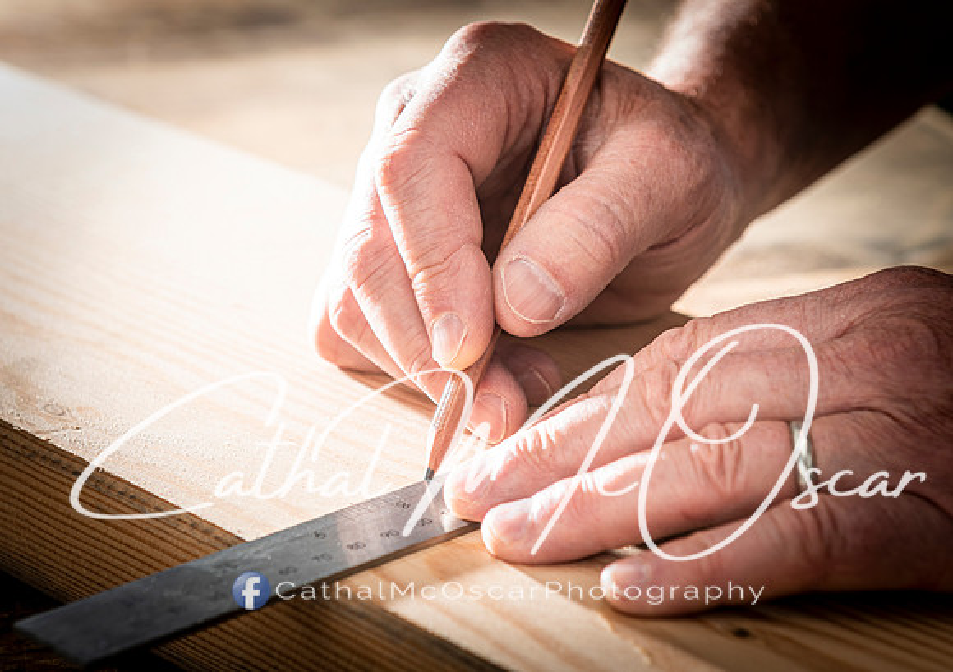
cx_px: 412
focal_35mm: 117
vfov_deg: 12.1
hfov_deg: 17.1
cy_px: 317
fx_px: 3159
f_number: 2.8
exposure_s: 1/125
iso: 100
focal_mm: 70
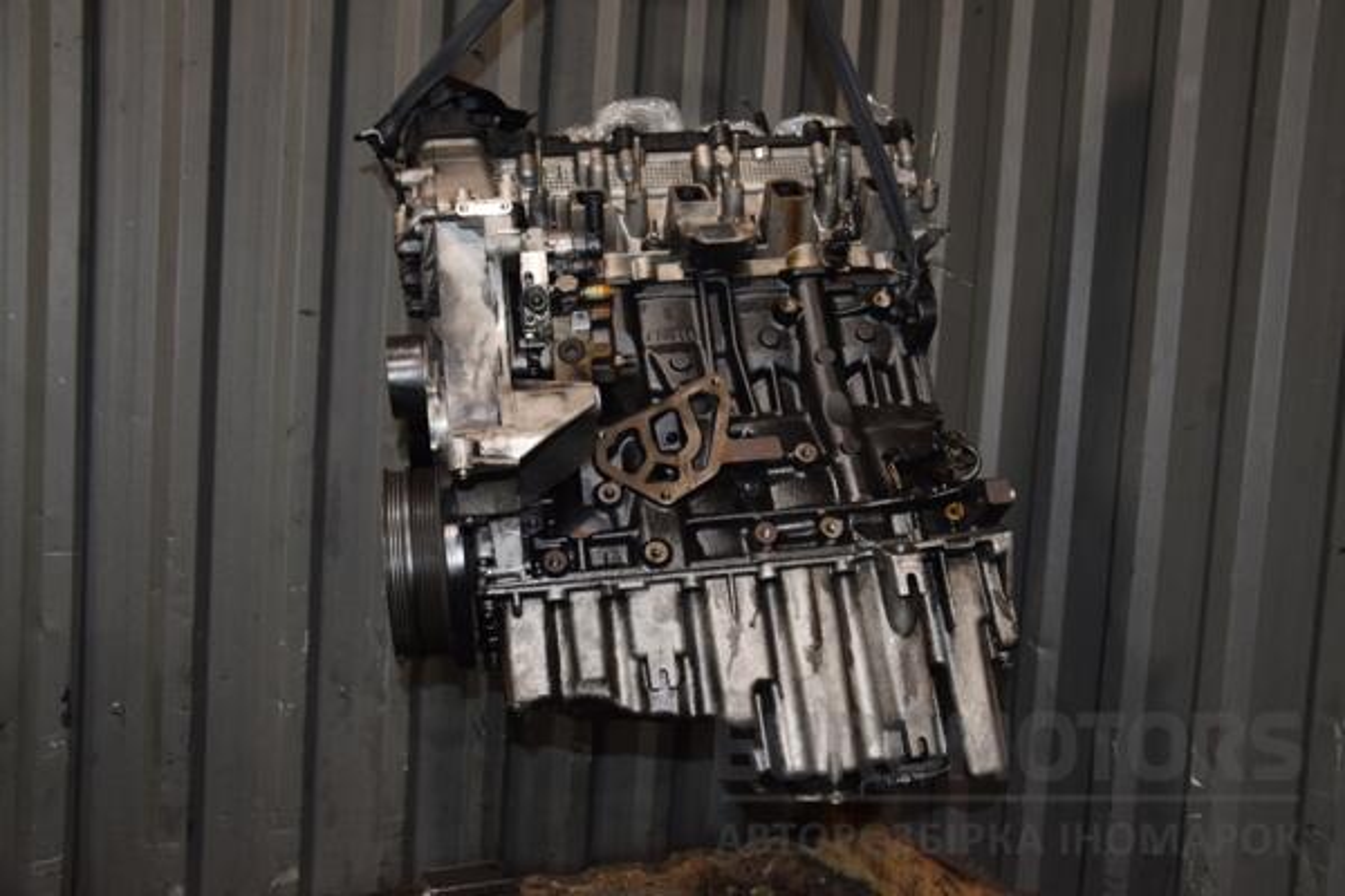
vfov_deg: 40.0
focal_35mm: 33
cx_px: 672
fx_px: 1233
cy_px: 448
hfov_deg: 57.2
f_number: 5
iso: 800
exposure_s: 1/60
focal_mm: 22
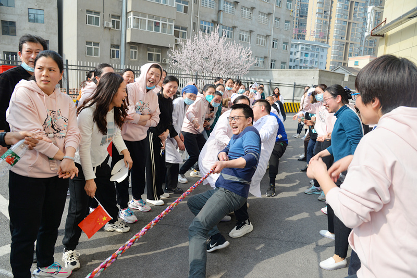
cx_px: 208
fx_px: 278
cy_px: 139
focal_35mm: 24
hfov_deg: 73.7
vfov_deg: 53.2
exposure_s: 1/250
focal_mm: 24
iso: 125
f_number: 8
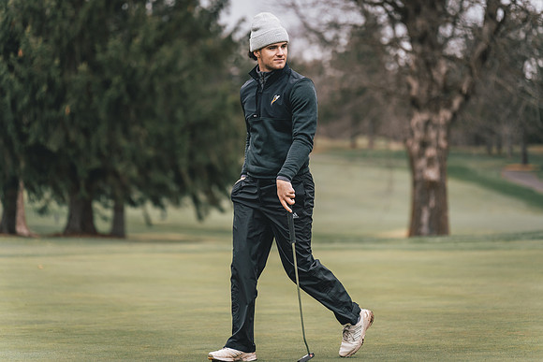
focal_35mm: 149
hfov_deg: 13.8
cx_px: 286
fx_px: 2243
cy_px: 180
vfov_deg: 9.2
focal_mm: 139
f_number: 2.8
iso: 640
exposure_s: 1/3200
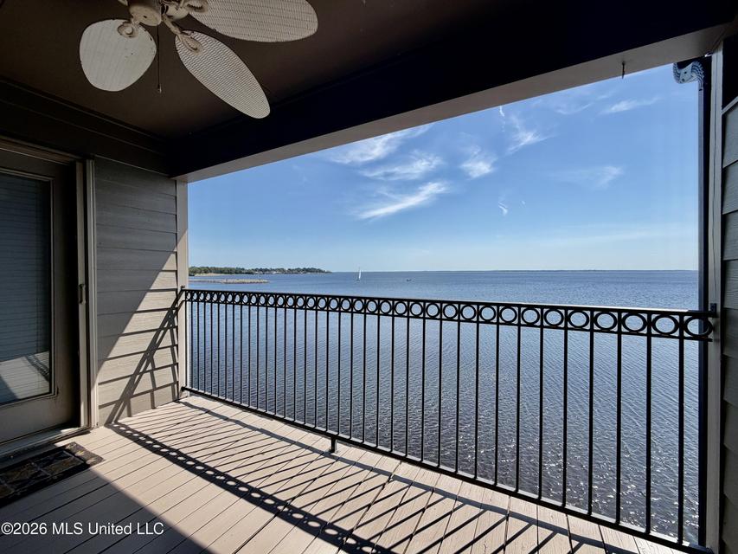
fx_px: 299
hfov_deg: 102.1
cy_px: 277
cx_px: 369
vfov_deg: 85.7
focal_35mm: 14
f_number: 2.2
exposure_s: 1/985
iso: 20
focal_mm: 2.22
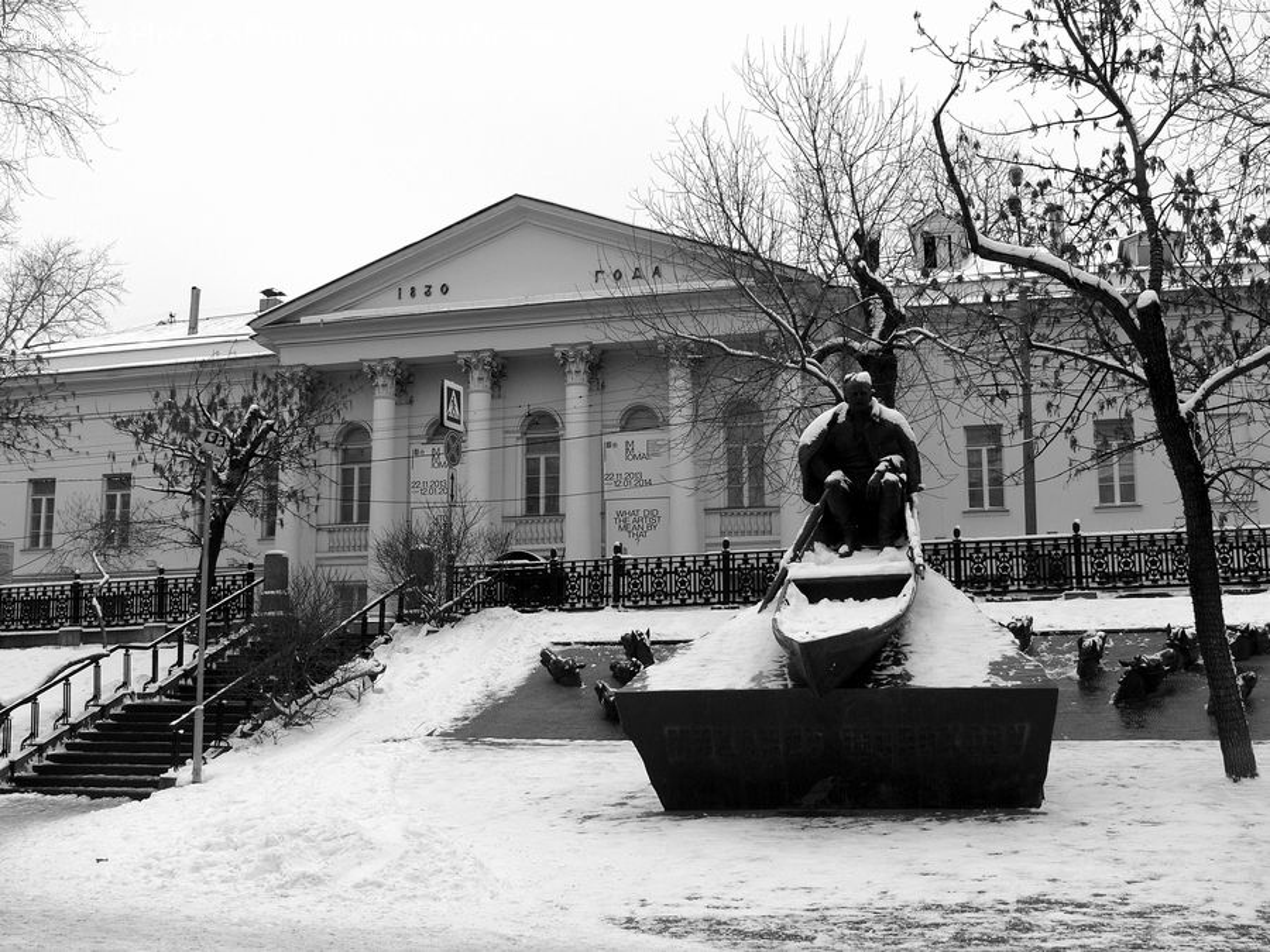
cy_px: 476
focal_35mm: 39
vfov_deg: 36.8
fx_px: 1431
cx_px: 635
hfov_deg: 47.9
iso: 80
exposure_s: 1/80
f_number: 4
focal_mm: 8.3
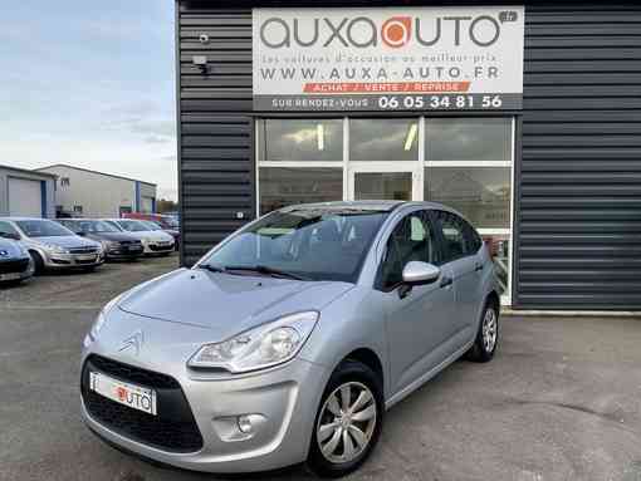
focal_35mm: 26
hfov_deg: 67.3
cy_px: 240
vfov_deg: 53.1
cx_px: 320
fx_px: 482
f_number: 1.8
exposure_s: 1/473
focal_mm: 4.25
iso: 32
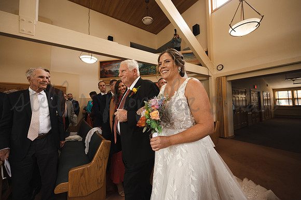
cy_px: 100
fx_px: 117
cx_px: 150
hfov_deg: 104.3
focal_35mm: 14
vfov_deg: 81.1
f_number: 4
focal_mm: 14
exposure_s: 1/125
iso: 1250
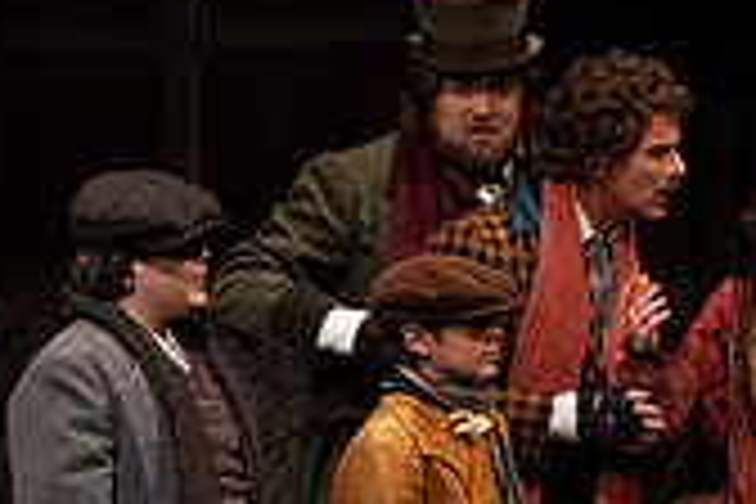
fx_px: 13523
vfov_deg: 2.1
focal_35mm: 644
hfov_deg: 3.2
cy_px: 335
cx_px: 950
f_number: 13
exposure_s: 1/400
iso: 16000
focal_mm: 187
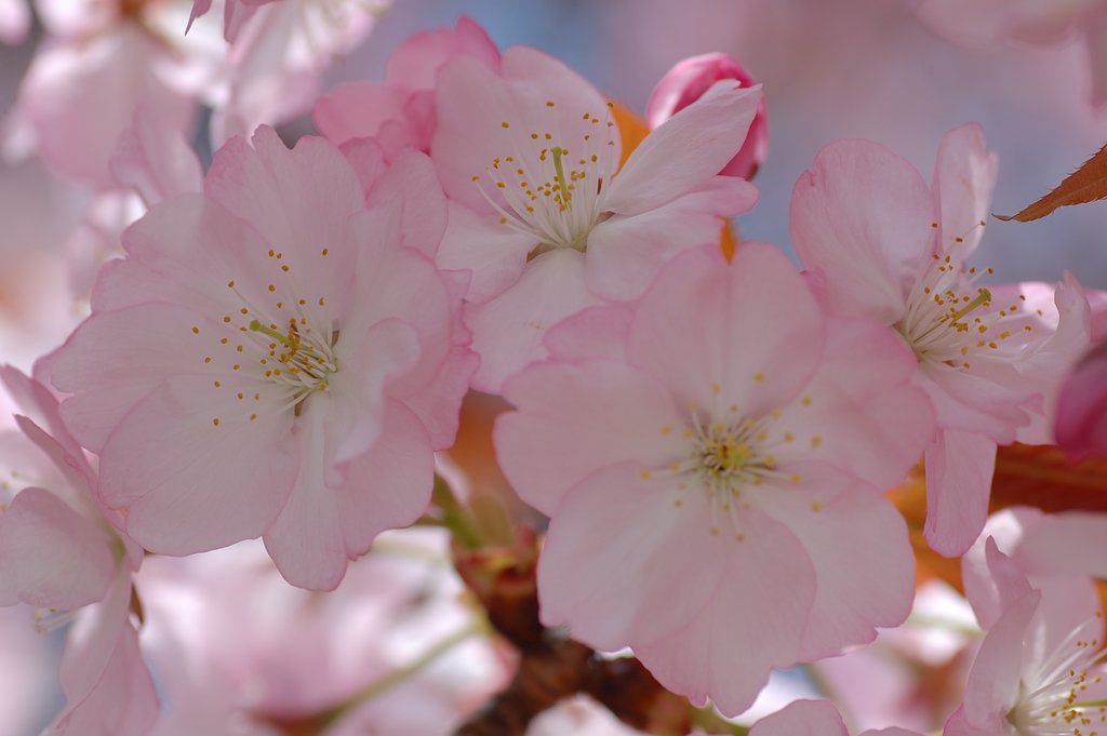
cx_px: 554
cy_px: 368
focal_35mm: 135
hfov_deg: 15.2
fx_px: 4148
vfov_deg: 10.1
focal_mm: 90
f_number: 6.3
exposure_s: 1/640
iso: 200
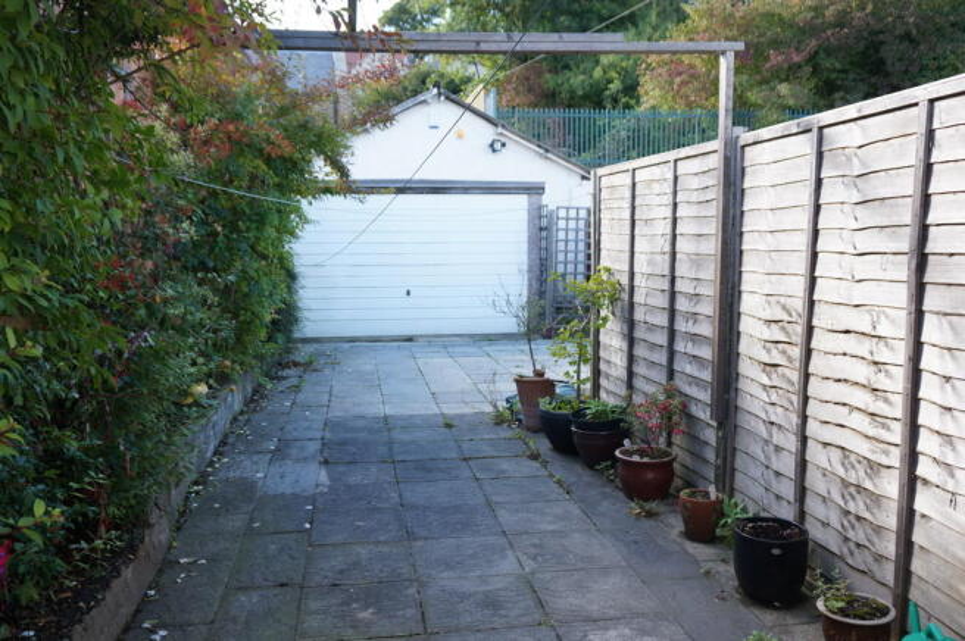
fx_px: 803
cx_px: 482
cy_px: 320
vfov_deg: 43.5
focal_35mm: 30
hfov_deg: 62.0
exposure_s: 1/60
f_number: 4.5
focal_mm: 20
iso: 100
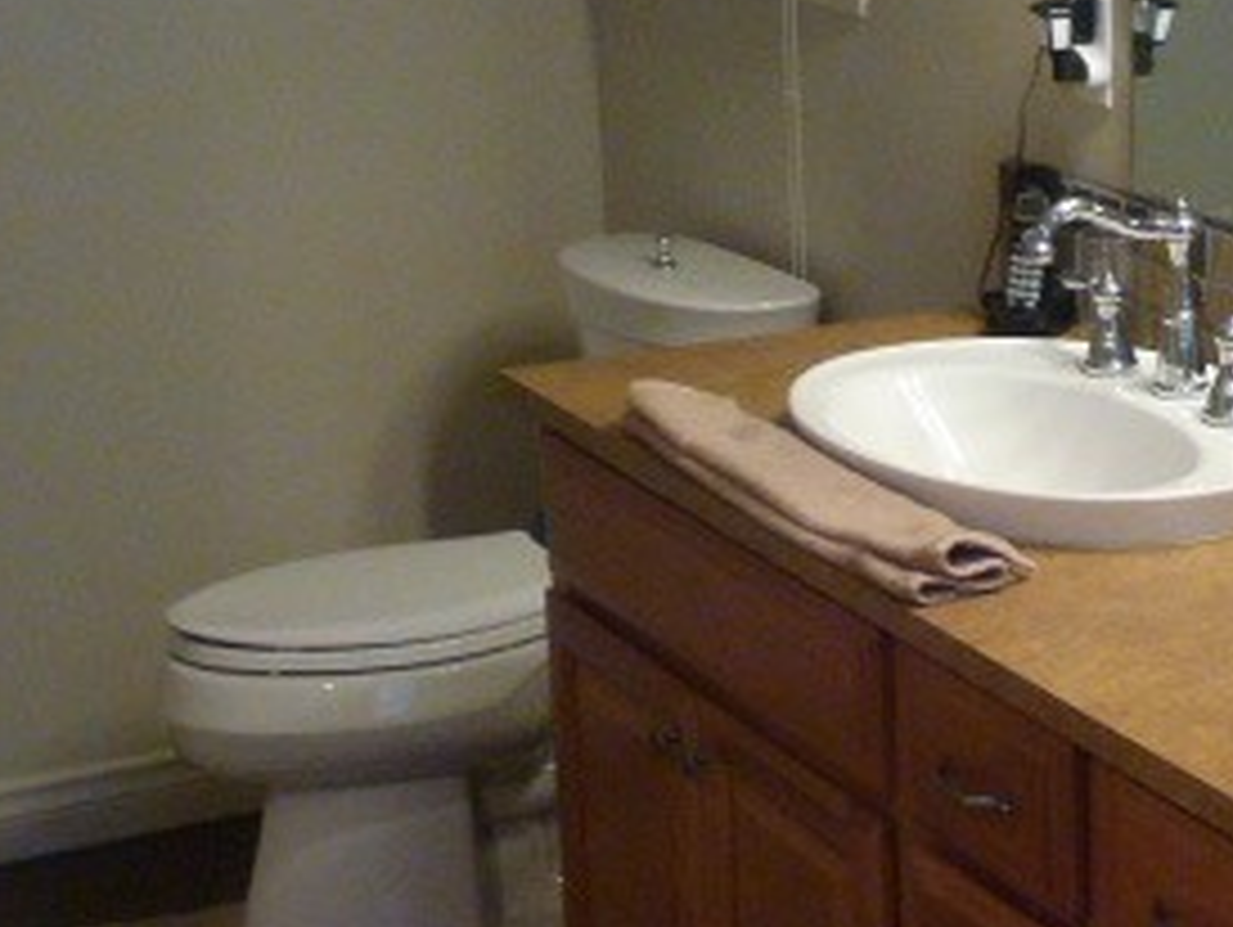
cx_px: 1418
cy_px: 432
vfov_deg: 17.6
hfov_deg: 21.8
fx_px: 2995
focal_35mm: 84
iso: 400
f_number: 3.7
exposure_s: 1/40
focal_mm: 6.4
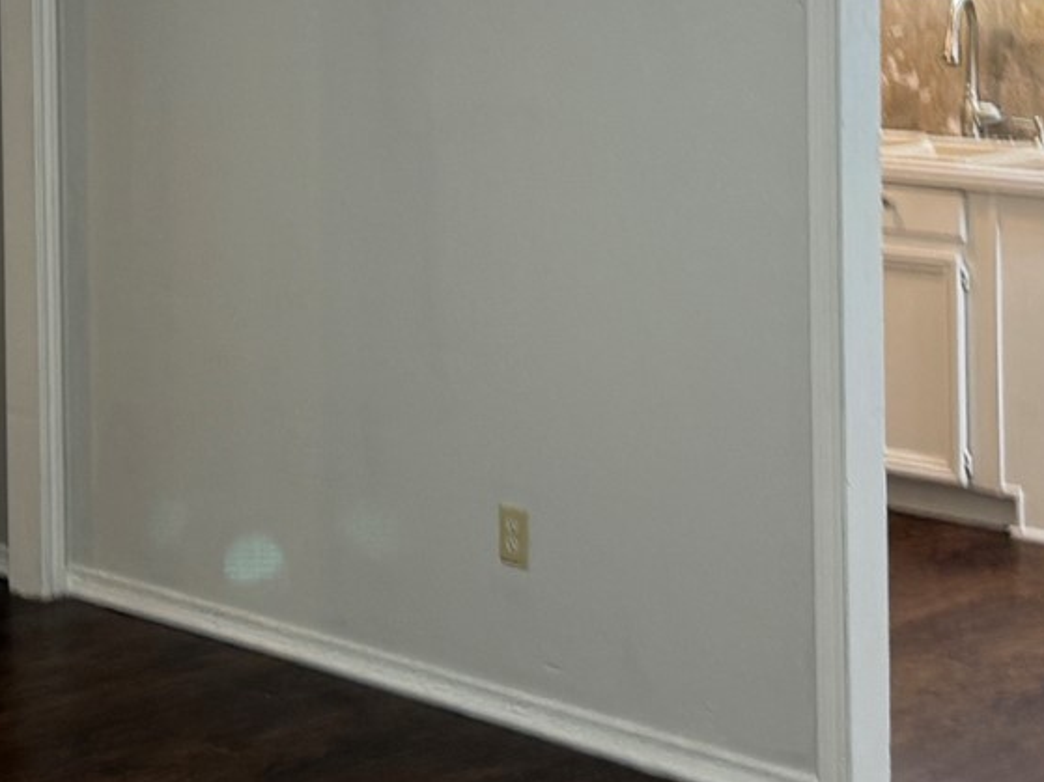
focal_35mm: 88
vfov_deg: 16.5
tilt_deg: -0.1
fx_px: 2653
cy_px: 11
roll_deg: +0.7
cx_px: 174
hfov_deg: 21.9
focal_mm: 6.76
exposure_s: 1/60
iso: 125
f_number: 1.78
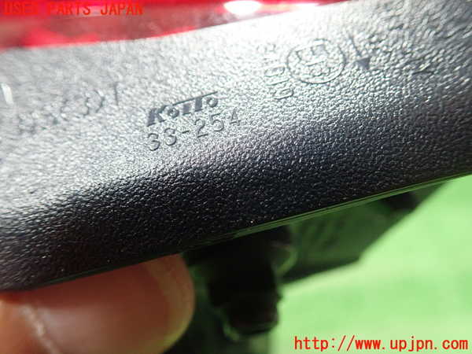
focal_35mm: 30
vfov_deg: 46.8
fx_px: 409
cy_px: 177
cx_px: 236
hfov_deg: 60.0
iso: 800
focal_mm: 5.5
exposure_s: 1/80
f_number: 2.3
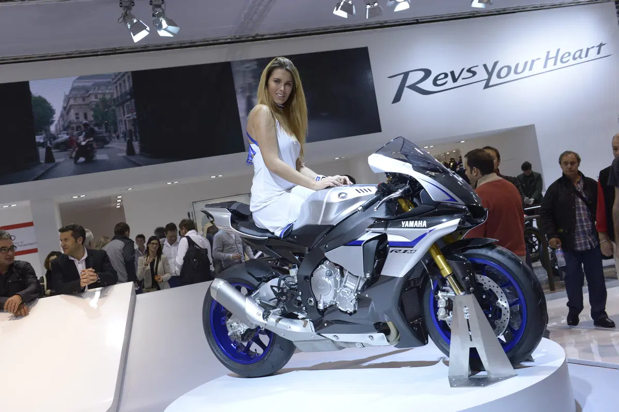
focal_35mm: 44
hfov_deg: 44.5
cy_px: 206
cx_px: 310
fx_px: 756
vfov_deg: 30.5
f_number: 6.3
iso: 1000
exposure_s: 1/160
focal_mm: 44
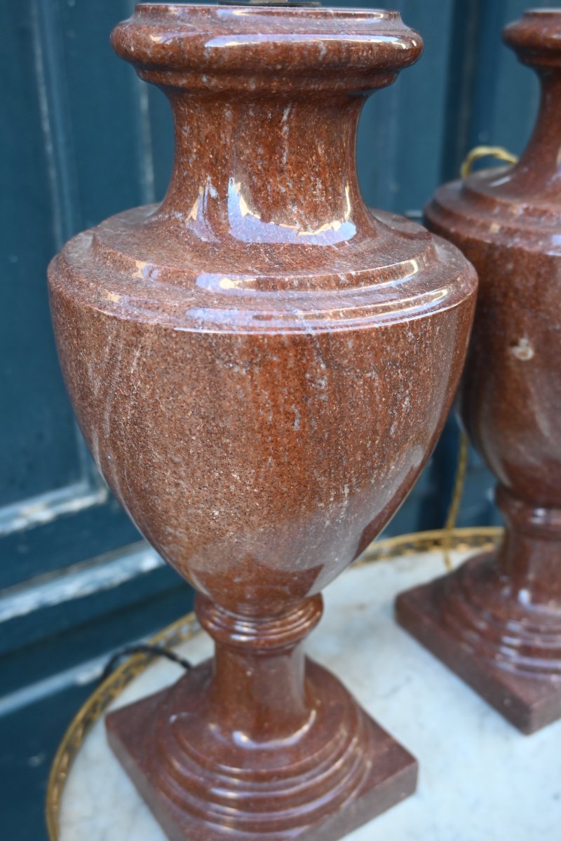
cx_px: 280
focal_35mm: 37
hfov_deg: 36.2
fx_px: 859
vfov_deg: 52.2
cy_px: 420
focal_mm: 24.5
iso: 560
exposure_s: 1/125
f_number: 3.8
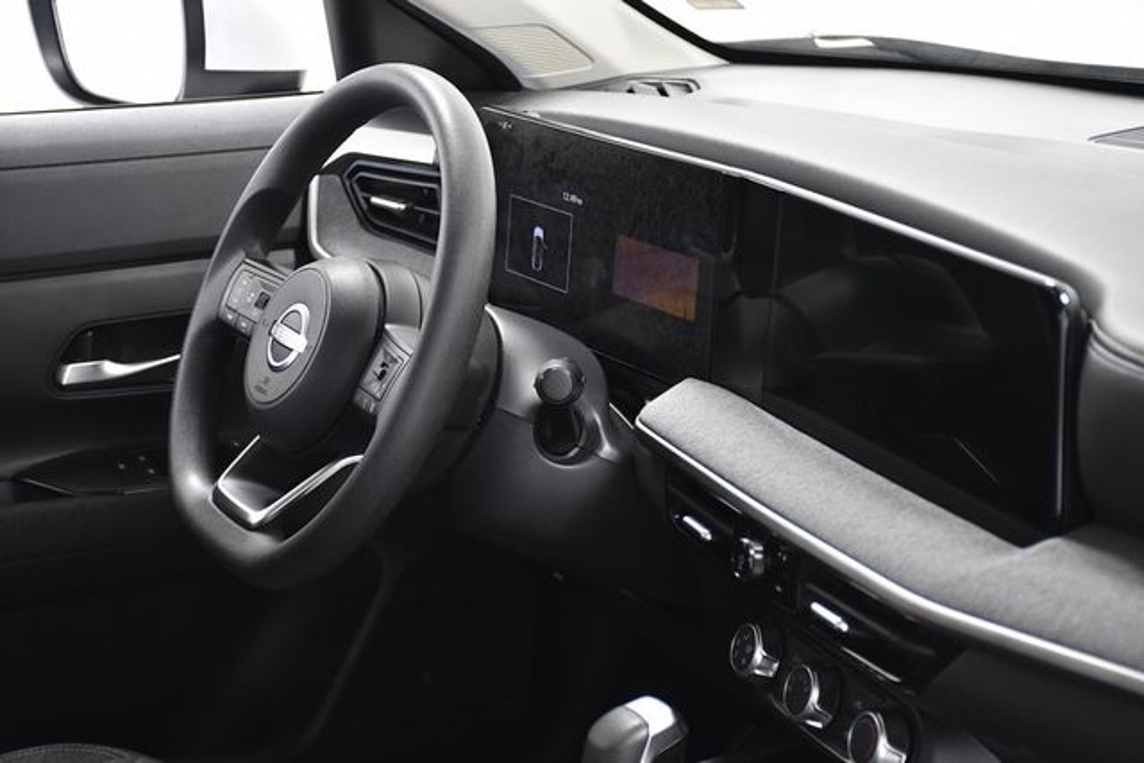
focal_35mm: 78
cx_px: 572
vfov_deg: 17.5
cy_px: 382
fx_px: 2479
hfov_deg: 26.0
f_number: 4.8
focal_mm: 52
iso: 2500
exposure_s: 1/160
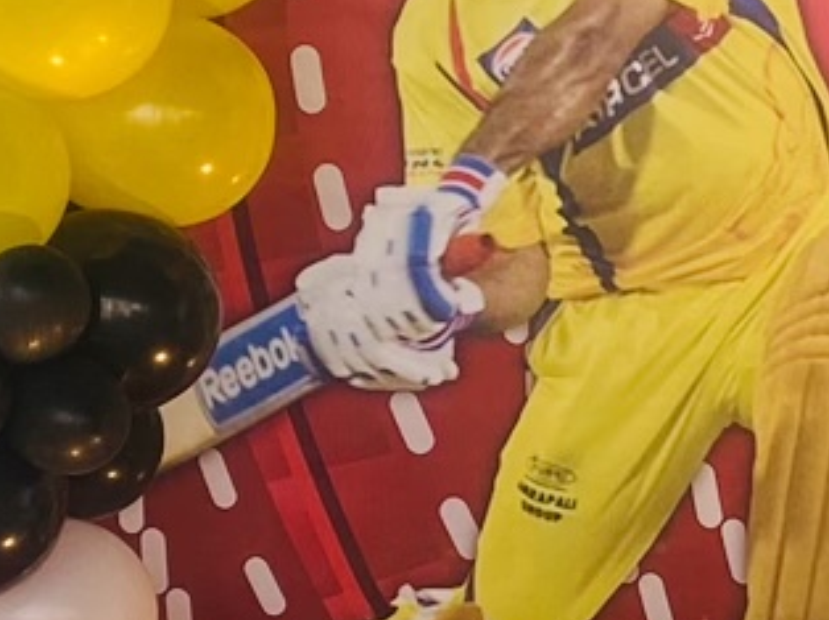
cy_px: 332
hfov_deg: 11.6
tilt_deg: -7.1
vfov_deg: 8.9
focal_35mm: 167
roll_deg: -1.0
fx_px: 3996
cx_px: 956
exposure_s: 1/148
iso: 32
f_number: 1.8
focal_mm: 4.25
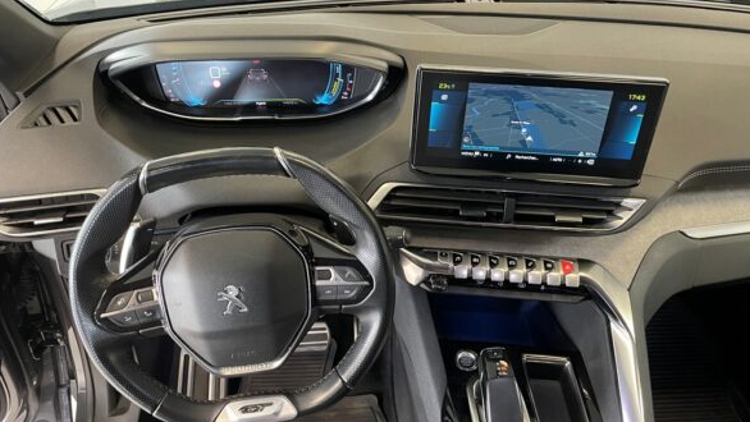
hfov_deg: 66.0
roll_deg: -2.2
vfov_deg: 39.9
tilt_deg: -40.3
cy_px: 263
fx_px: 577
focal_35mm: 29
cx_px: 371
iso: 400
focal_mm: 4.2
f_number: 1.6
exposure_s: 1/54
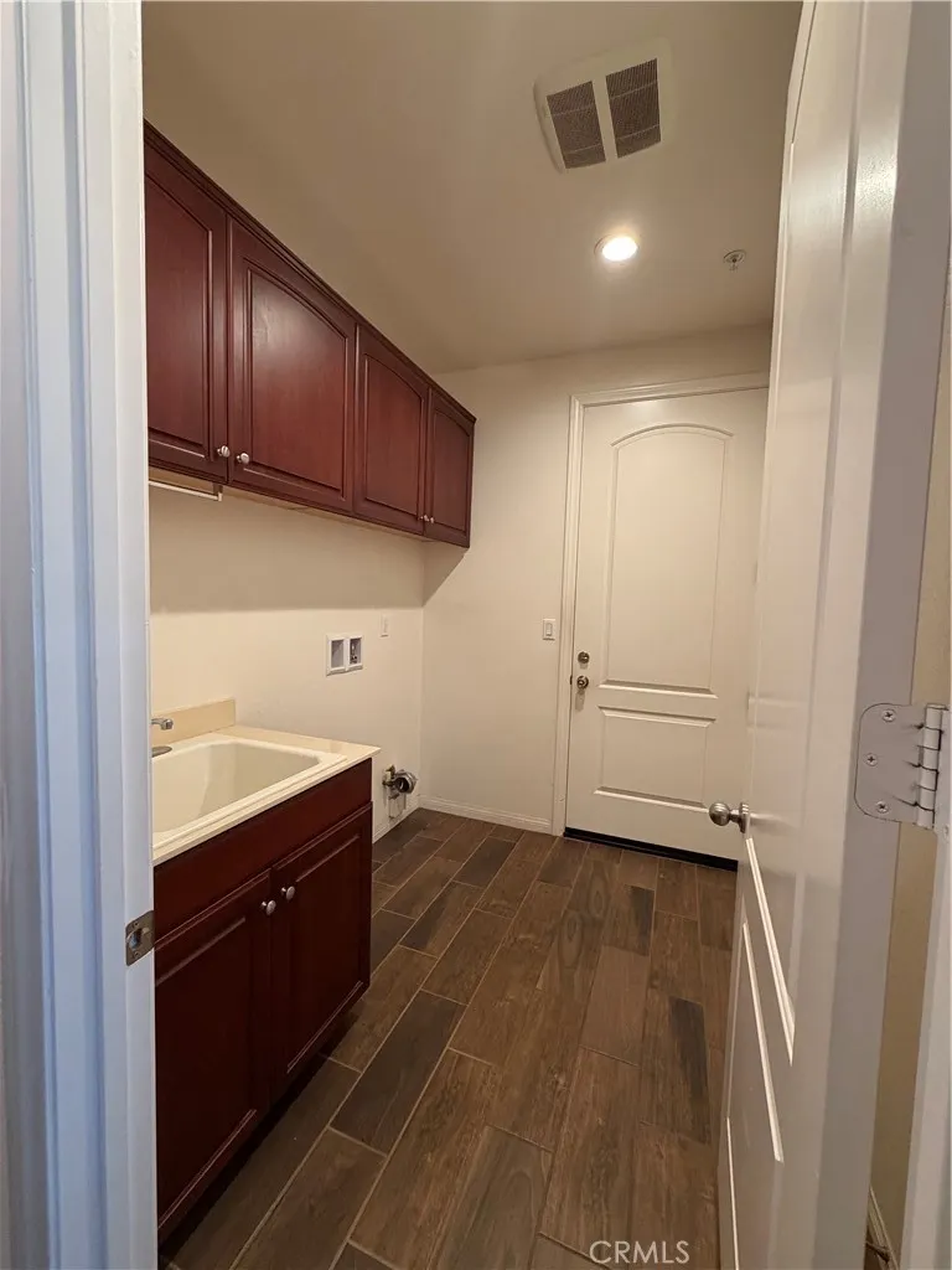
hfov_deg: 85.7
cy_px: 635
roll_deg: -1.5
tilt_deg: -4.0
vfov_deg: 102.1
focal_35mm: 14
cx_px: 476
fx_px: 513
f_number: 2.2
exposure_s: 1/60
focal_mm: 2.22
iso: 320
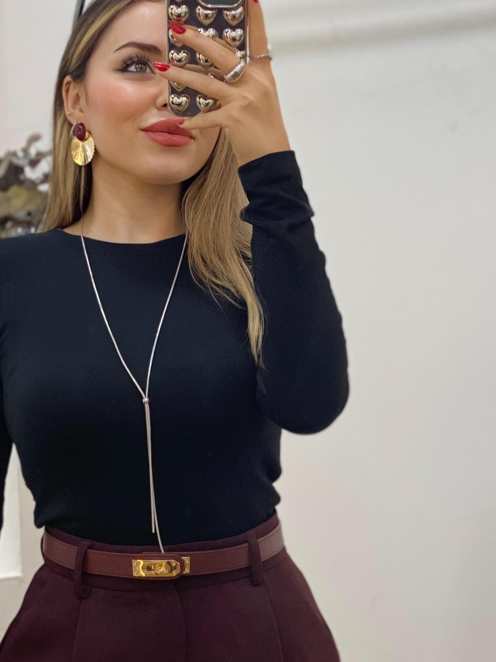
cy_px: 456
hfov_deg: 13.7
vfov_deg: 18.1
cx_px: 191
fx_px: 2063
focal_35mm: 108
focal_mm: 6
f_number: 2
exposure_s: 1/100
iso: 100
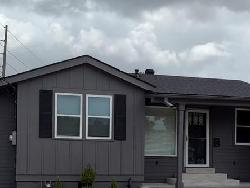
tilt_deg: +1.4
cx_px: 109
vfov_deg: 24.0
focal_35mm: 60
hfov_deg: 32.1
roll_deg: -0.1
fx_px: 433
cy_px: 154
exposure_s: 1/4608
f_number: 1.6
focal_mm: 5.96
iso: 50
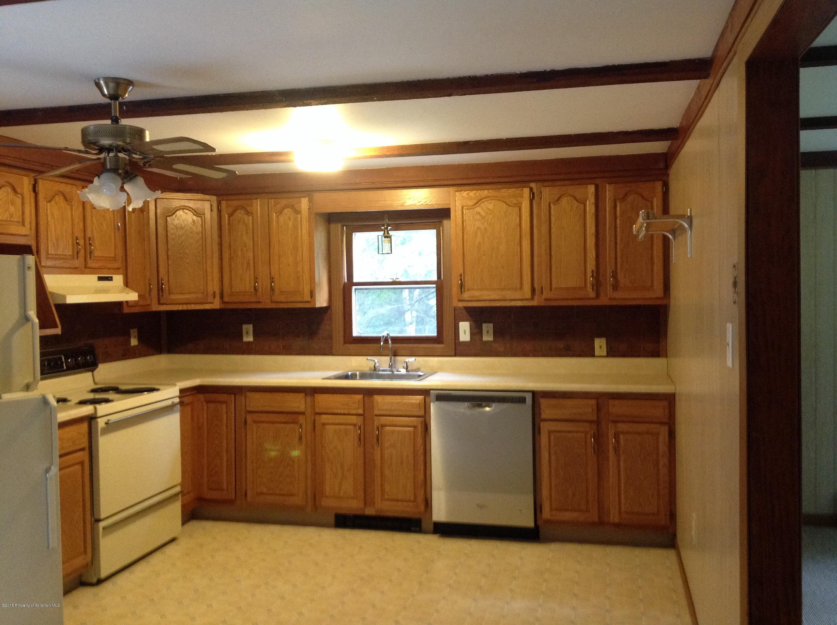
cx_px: 418
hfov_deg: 52.7
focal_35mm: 35
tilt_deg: -2.5
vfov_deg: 40.6
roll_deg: +0.8
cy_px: 312
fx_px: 845
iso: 250
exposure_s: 1/15
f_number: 2.4
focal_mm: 4.28
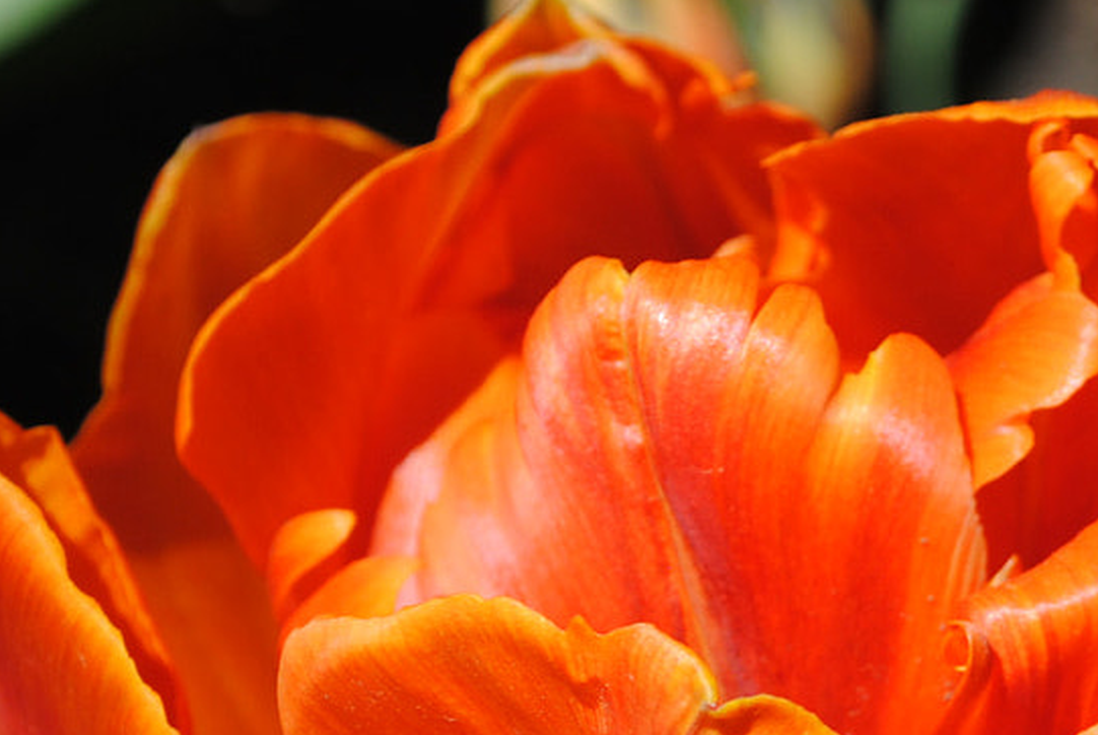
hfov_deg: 9.2
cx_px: 1003
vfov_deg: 6.2
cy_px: 740
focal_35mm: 222
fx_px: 6778
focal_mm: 50
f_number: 8
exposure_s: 1/200
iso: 100
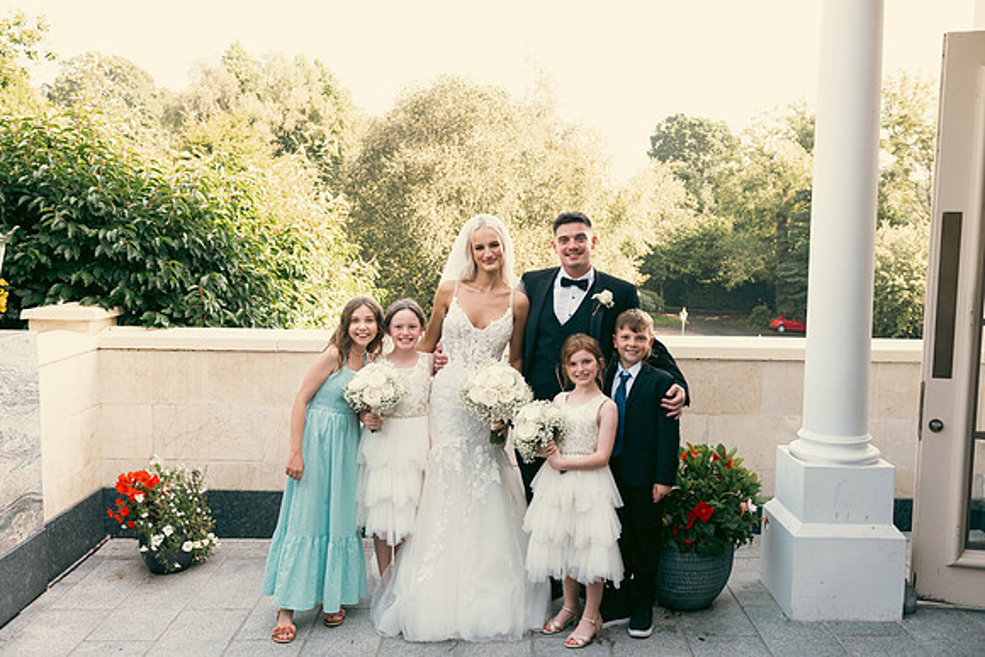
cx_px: 492
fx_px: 930
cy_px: 328
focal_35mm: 34
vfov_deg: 38.9
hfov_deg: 55.8
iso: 320
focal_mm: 34
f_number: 6.3
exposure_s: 1/160
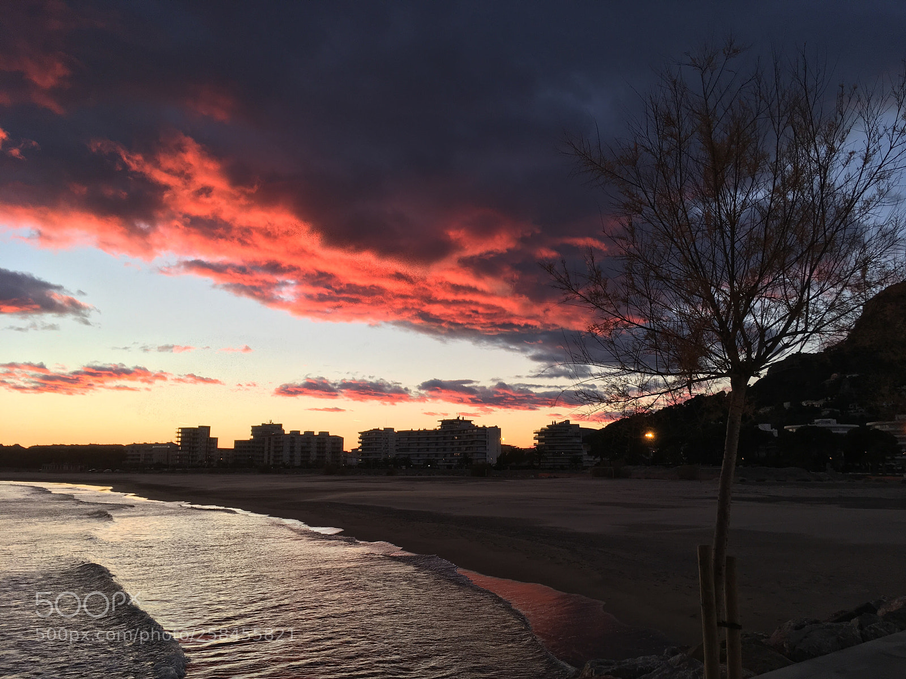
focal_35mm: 29
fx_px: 759
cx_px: 453
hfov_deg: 61.7
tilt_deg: +10.0
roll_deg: +0.3
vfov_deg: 48.2
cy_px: 340
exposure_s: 1/100
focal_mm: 4.15
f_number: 2.2
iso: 25
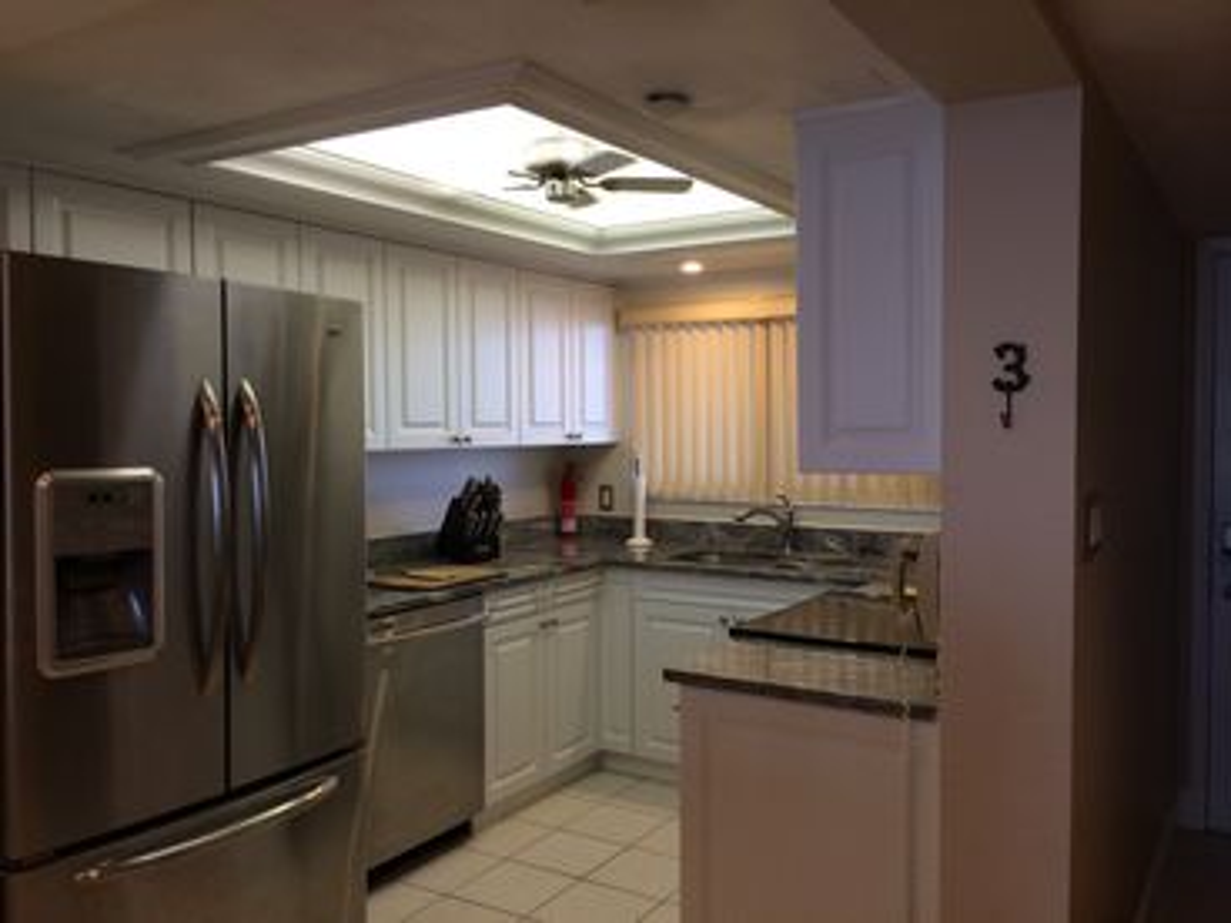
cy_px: 462
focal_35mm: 30
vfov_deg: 46.8
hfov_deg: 60.0
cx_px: 616
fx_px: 1067
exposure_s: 1/30
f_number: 2.2
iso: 50
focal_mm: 4.12
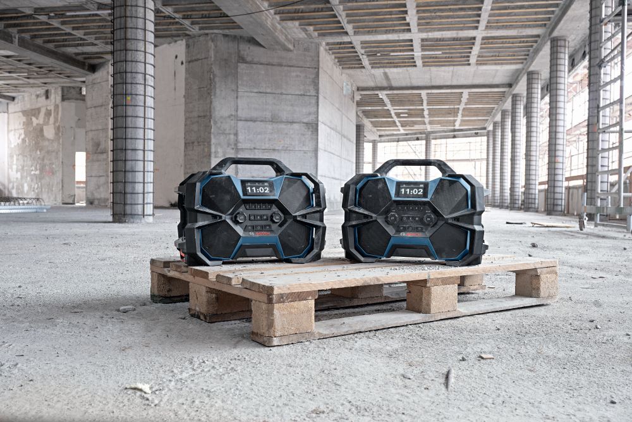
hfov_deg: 55.1
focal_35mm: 34
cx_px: 316
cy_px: 211
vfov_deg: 38.4
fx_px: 606
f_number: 8
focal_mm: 34.5
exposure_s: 1/6
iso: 500
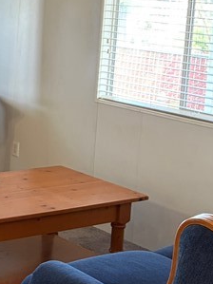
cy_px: 79
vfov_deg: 21.9
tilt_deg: -5.9
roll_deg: -1.0
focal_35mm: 89
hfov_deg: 15.2
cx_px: -117
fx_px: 731
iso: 200
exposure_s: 1/60
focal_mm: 5.96
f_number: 1.6
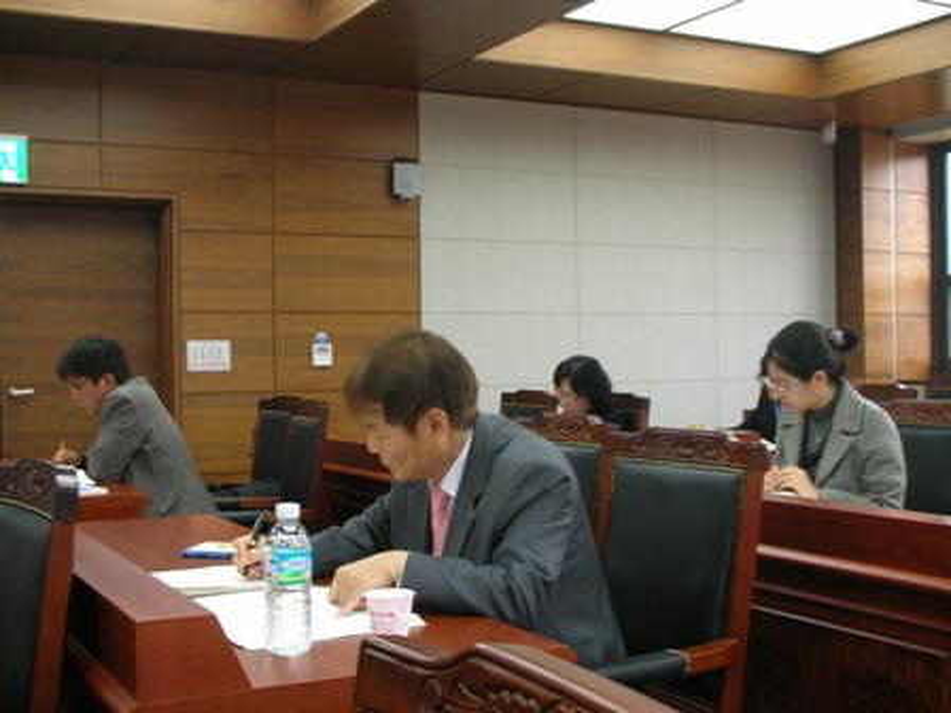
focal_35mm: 46
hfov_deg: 41.2
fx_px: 1264
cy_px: 356
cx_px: 476
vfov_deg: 31.5
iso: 50
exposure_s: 1/7.2
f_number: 3.5
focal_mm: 7.7
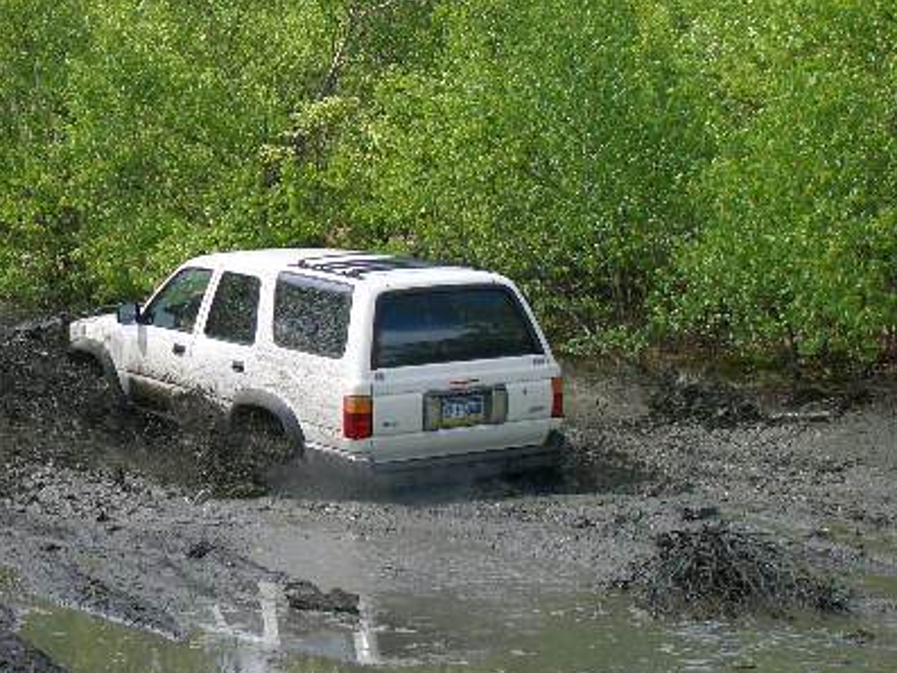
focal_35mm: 79
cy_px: 269
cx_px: 178
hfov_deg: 24.3
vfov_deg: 18.7
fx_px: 2048
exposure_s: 1/200
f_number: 5
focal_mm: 8.2
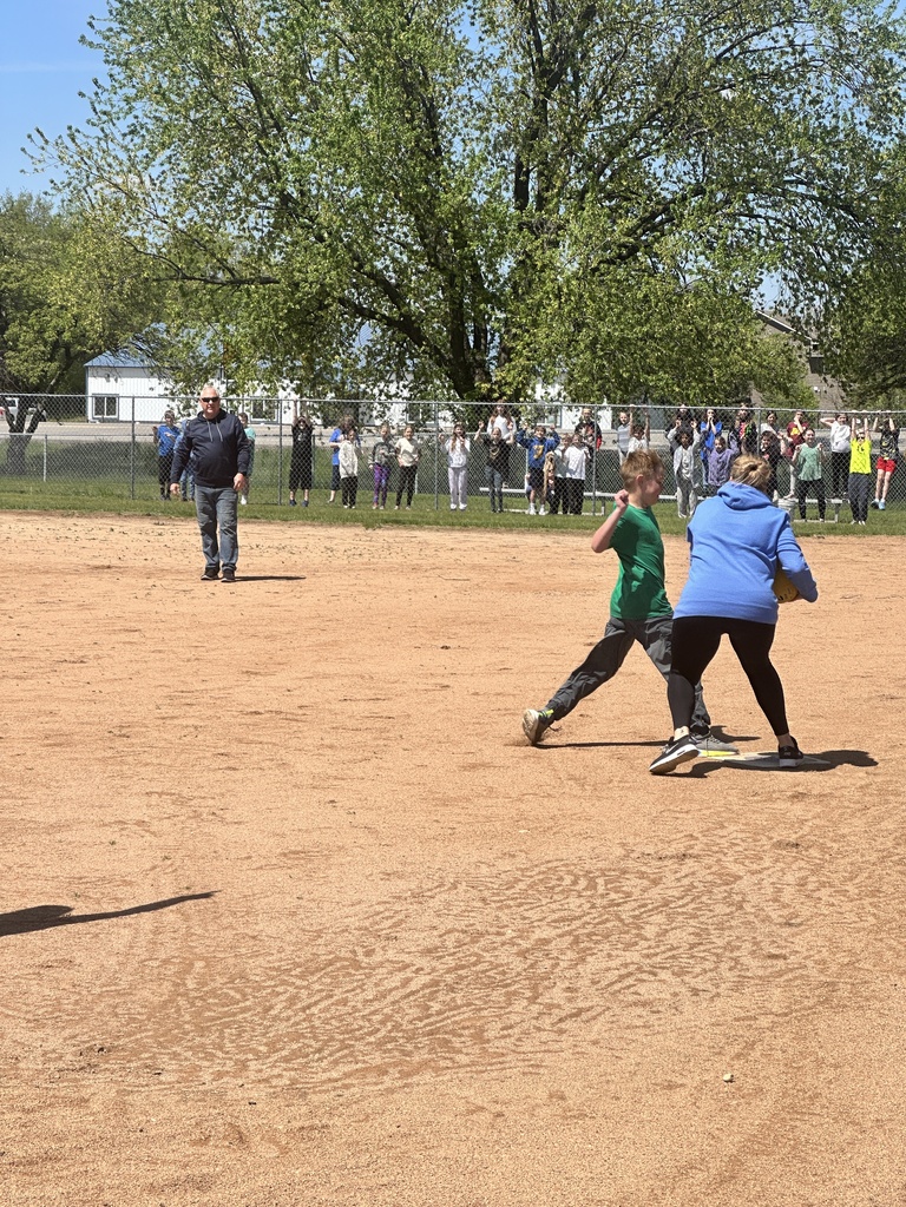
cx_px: 453
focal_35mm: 77
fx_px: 2687
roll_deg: -2.1
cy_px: 604
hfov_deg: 19.1
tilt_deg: -4.4
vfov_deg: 25.3
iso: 32
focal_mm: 9
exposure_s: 1/943
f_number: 2.8
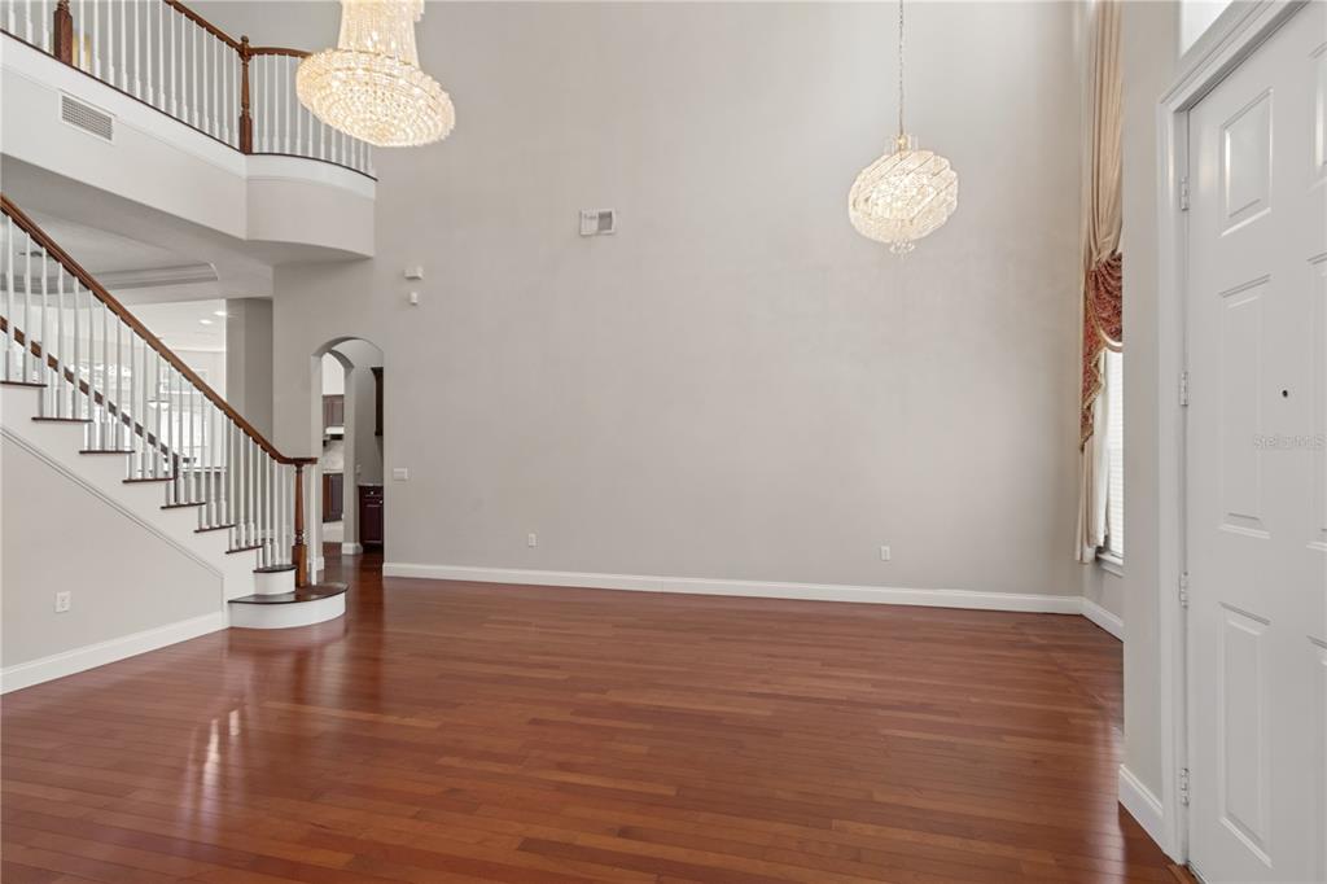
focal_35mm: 16
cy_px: 442
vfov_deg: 72.0
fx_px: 608
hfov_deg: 95.0
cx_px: 664
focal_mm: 11
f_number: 9
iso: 200
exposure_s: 1/4
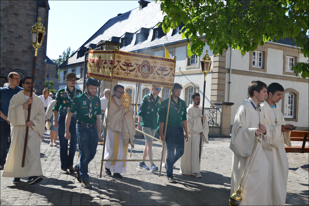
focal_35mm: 39
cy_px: 103
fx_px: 335
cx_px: 154
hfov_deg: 49.6
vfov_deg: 34.2
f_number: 7.1
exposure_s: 1/200
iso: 100
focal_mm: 26
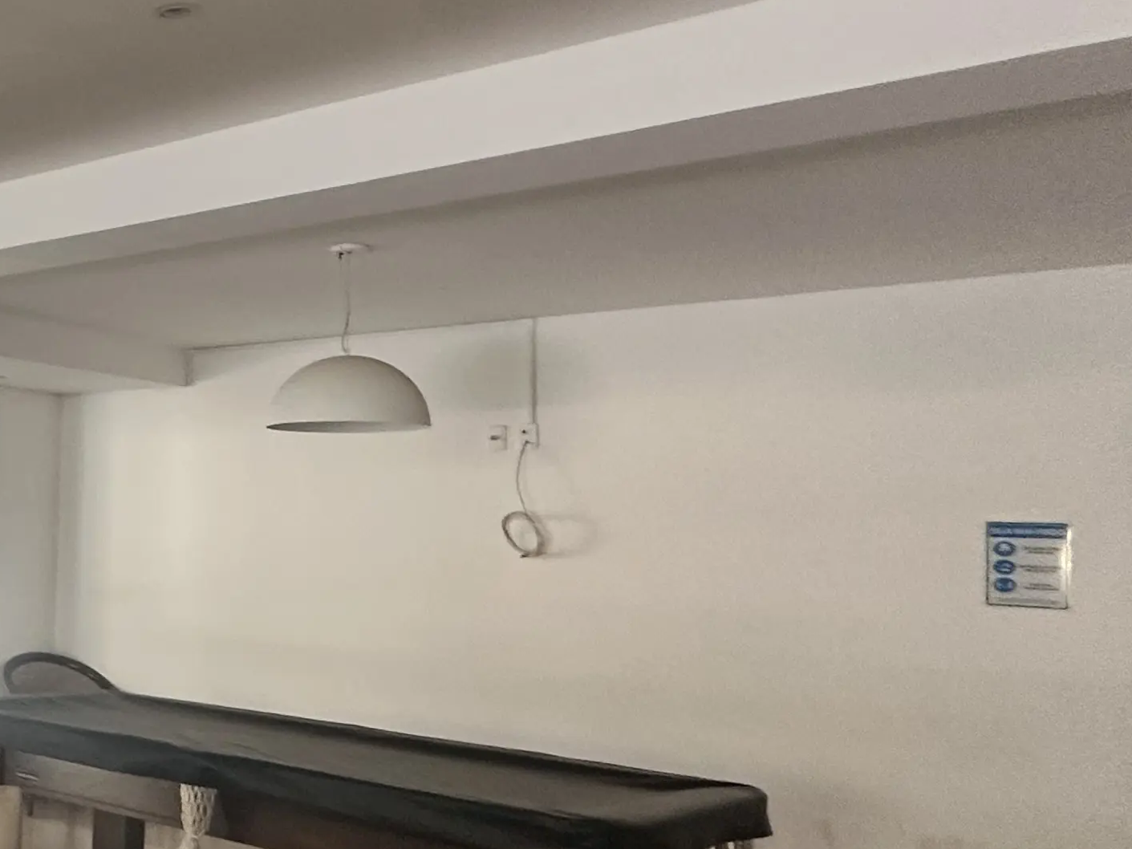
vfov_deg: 35.9
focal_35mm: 40
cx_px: -399
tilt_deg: +3.2
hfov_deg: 32.5
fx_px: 1308
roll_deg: -3.3
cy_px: 455
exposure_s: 1/99
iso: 160
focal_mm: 2.22
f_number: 2.2
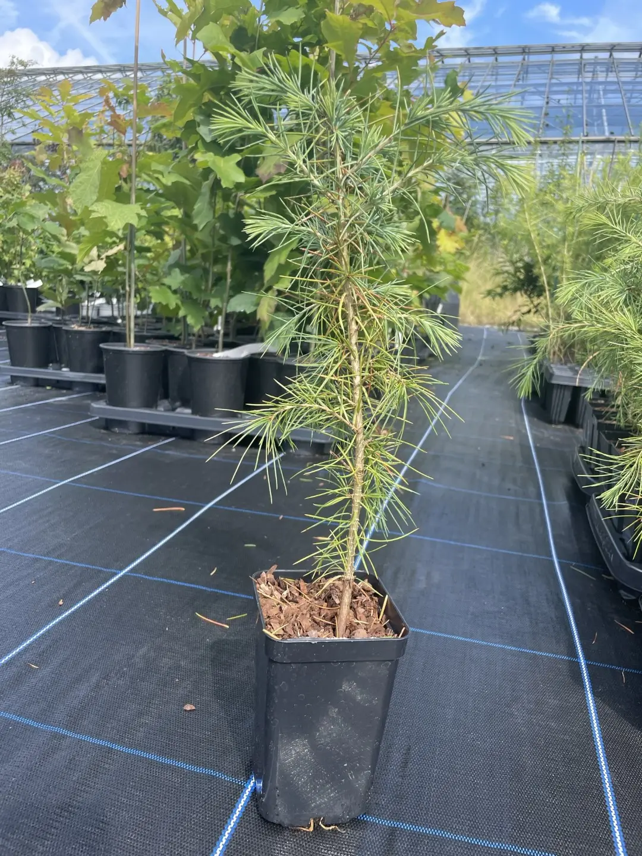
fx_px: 643
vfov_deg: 67.3
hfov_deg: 53.1
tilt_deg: -12.0
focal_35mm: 26
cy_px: 428
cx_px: 321
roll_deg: -4.2
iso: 32
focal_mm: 4.2
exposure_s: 1/698
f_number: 1.6
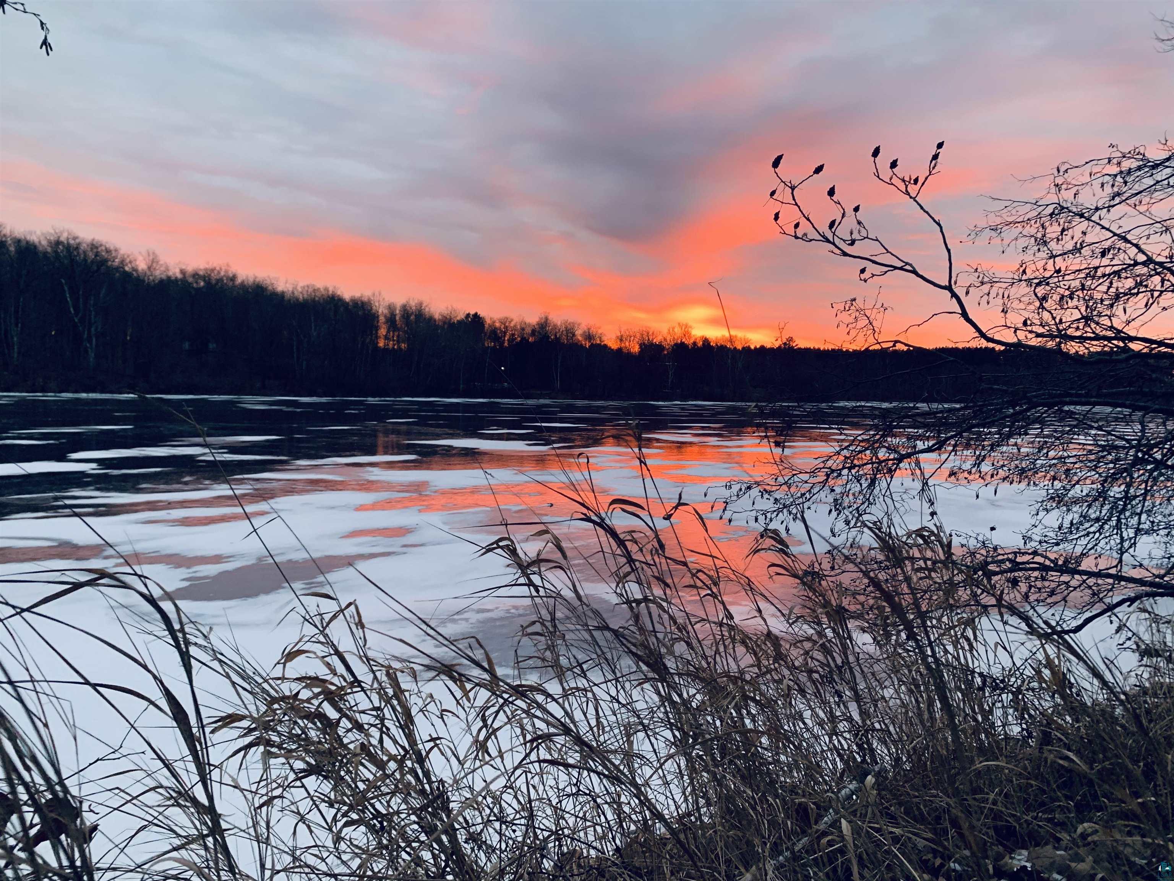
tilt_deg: -3.4
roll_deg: -1.9
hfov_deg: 67.3
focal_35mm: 26
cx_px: 587
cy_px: 440
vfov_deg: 53.1
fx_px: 882
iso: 160
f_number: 1.8
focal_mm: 4.25
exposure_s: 1/60
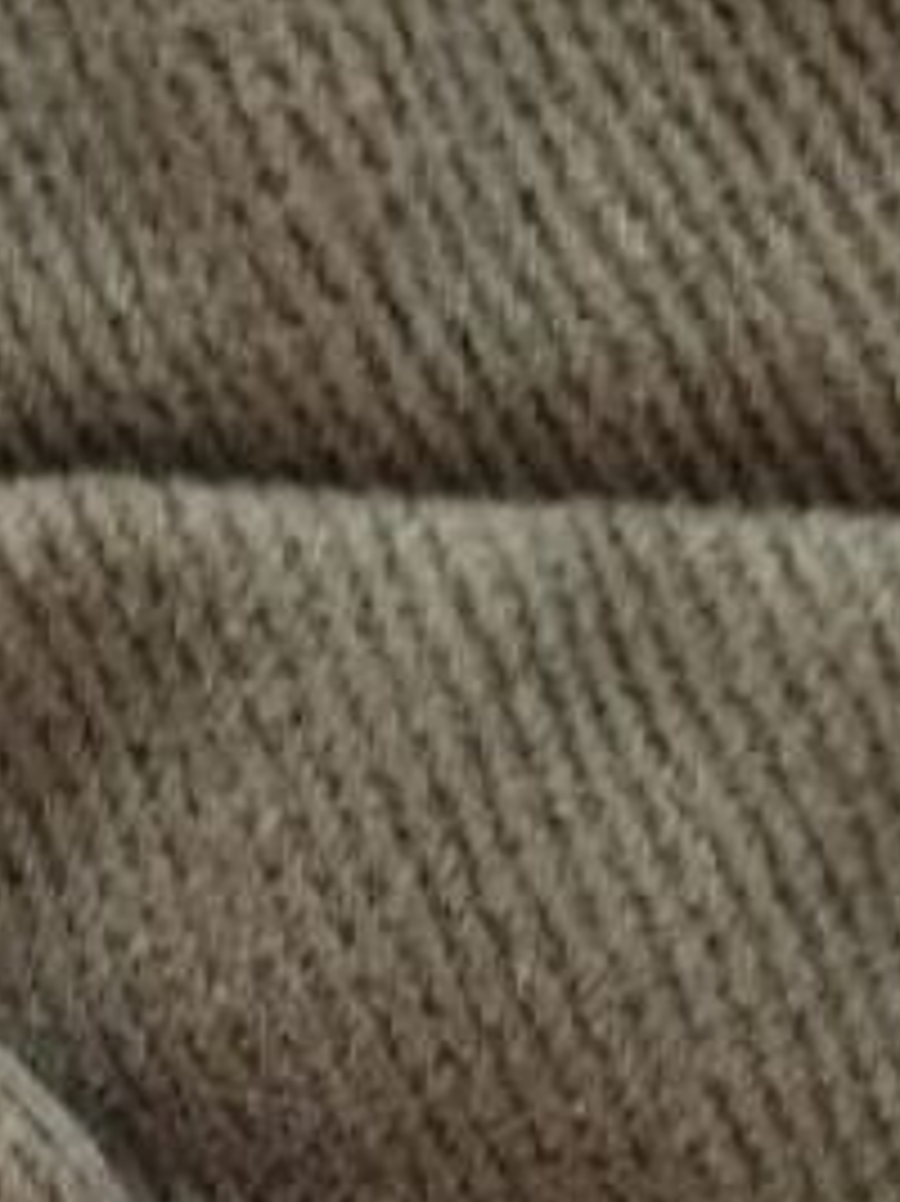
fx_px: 4510
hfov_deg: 11.0
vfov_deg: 13.3
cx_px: -382
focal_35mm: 130
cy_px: 2312
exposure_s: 1/50
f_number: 1.5
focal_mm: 4.3
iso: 125
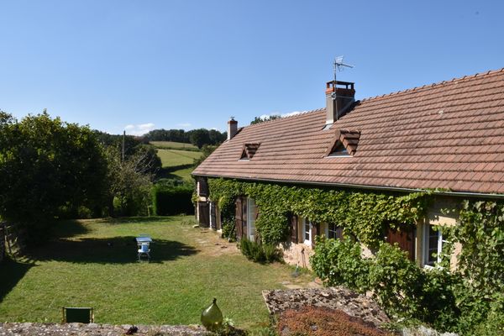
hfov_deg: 67.4
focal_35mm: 27
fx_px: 378
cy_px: 168
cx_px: 252
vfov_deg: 47.9
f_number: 22
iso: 180
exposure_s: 1/60
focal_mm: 18
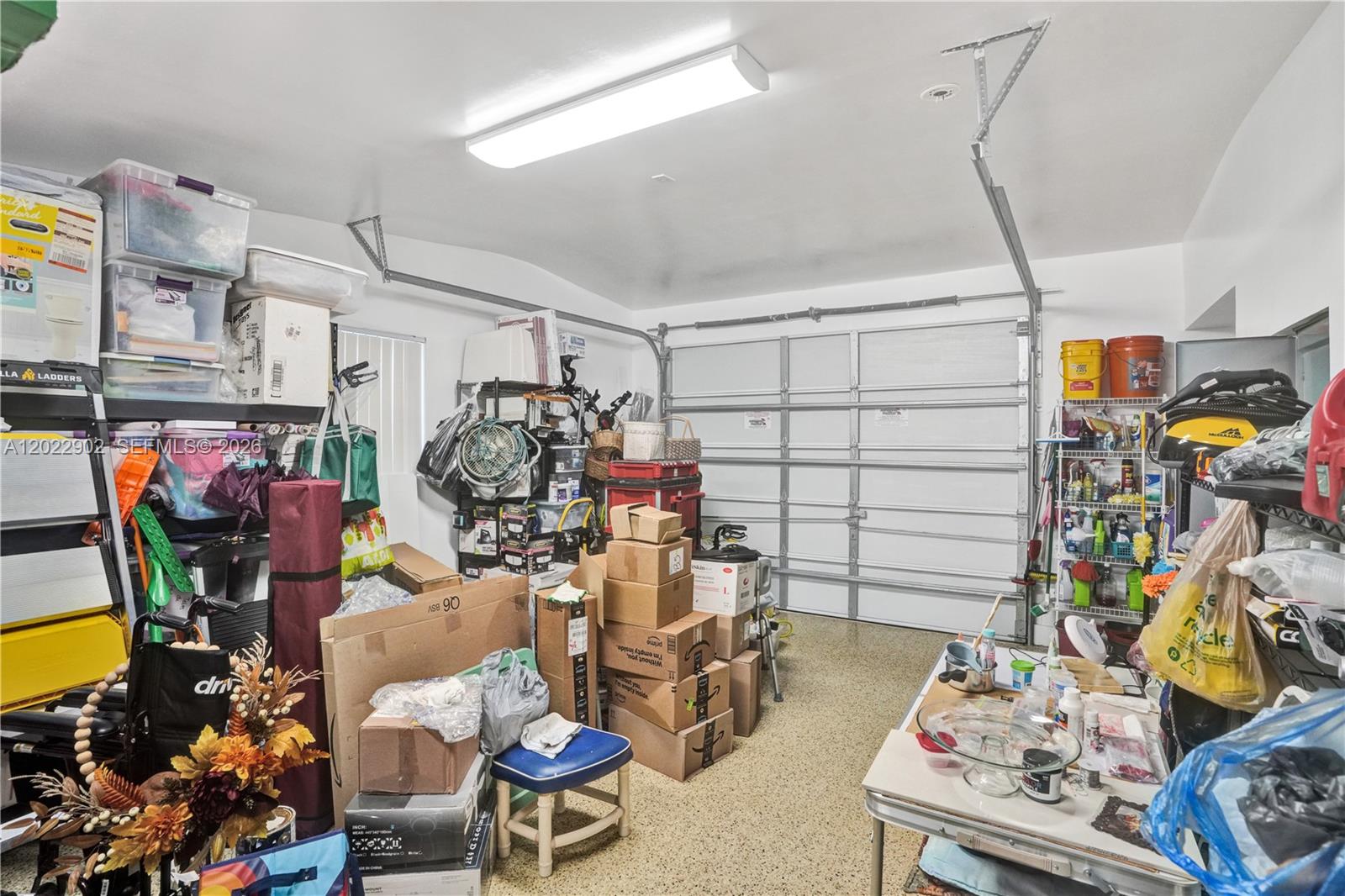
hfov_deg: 96.7
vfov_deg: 73.7
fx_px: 598
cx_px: 672
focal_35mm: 16
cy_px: 448
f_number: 8
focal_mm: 16
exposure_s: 1/250
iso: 2000
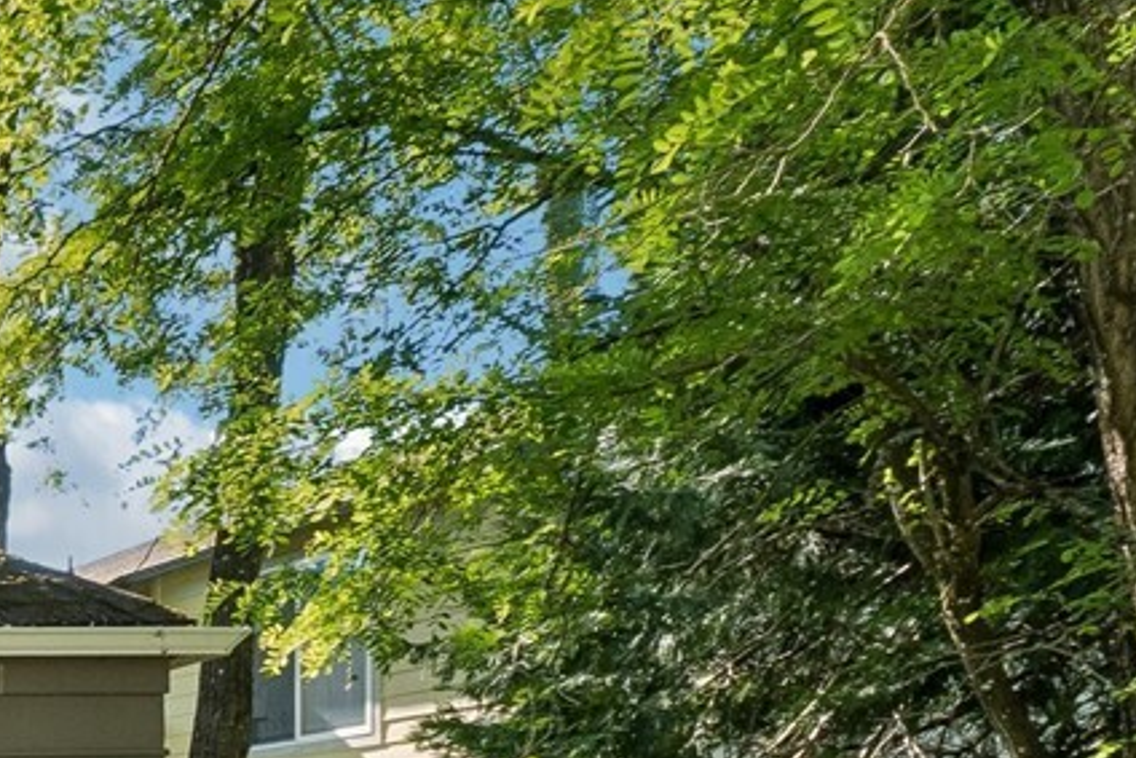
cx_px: -1017
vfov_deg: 20.8
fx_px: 1894
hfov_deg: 20.4
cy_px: 963
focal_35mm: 60
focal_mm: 10
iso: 250
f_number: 9
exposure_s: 1/60
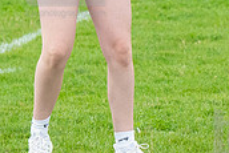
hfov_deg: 3.3
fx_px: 4004
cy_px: -29
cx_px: 65
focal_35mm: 629
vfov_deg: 2.2
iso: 1250
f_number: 5.6
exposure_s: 1/1000
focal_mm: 125
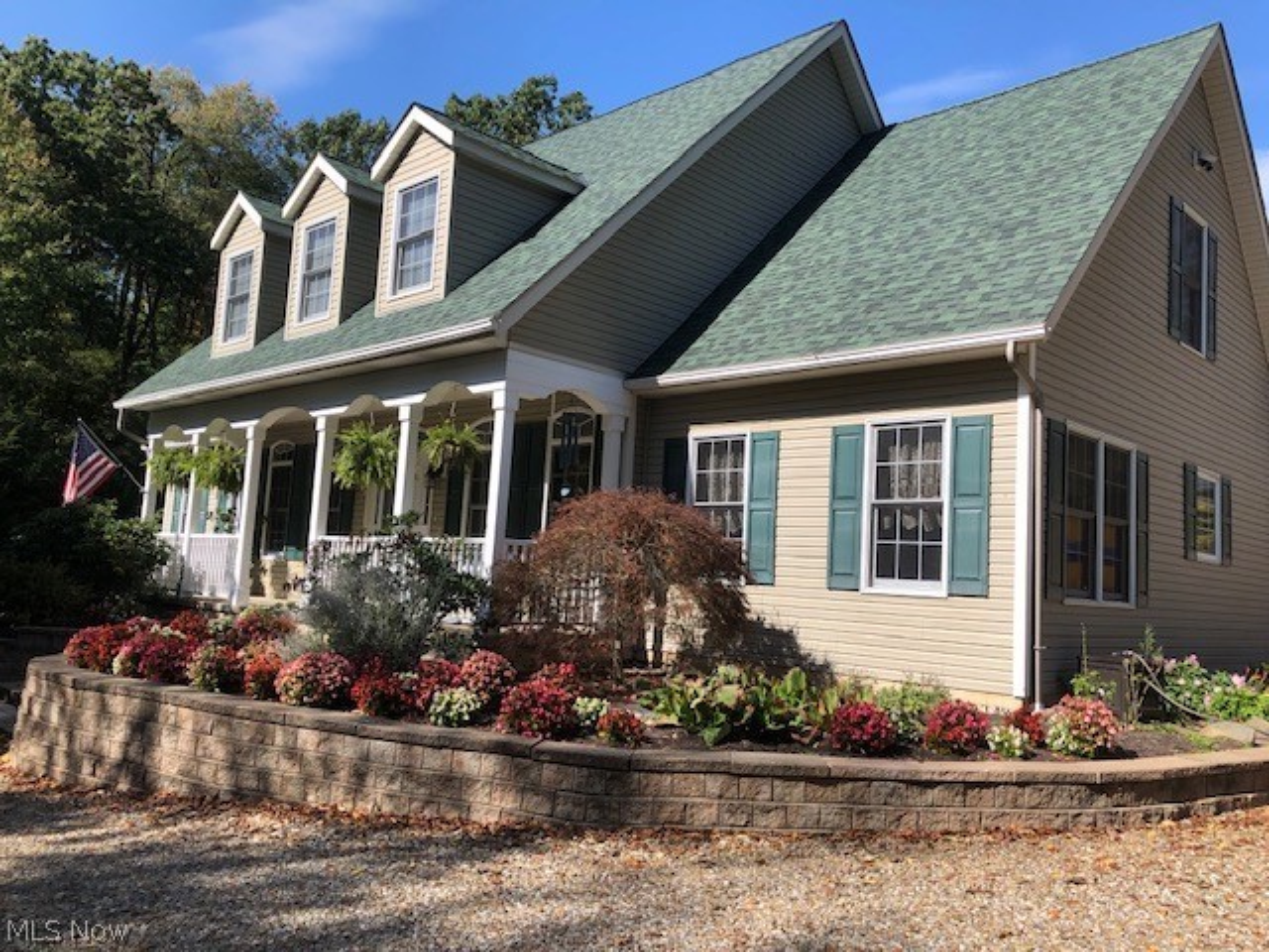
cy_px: 476
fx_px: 1026
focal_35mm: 28
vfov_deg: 49.7
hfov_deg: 63.4
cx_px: 634
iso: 20
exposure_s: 1/1372
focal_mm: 3.99
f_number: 1.8
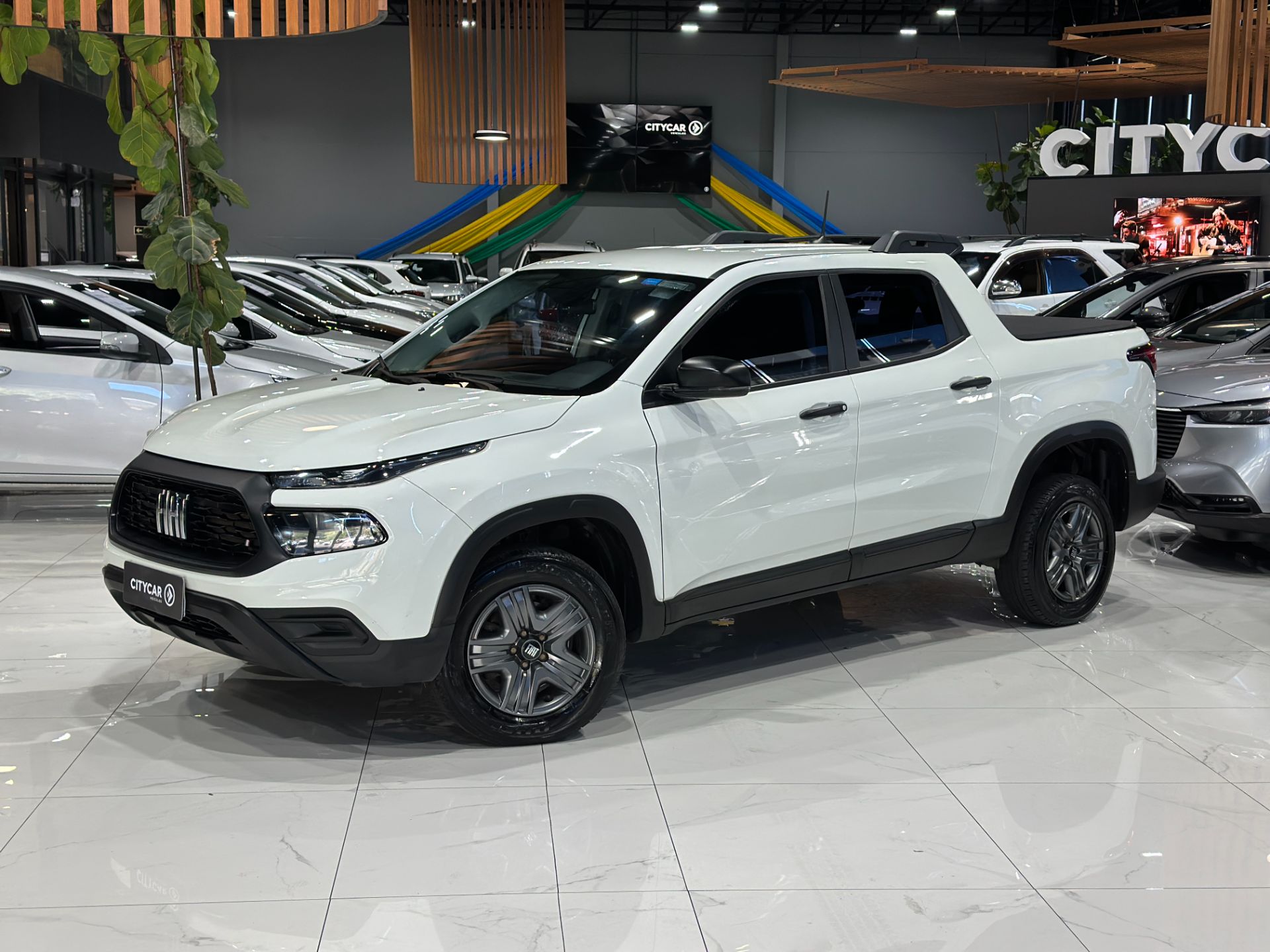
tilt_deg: -7.4
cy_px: 476
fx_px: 1761
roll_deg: -0.3
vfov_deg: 30.3
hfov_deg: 39.7
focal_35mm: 48
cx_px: 635
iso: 100
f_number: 1.78
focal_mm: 6.86
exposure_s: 1/120
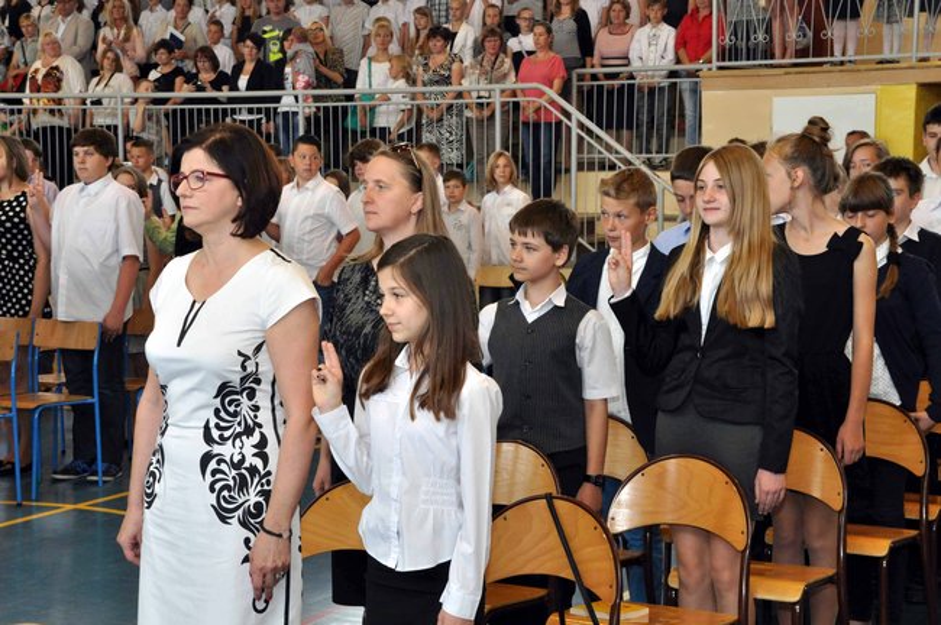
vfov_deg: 17.5
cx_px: 470
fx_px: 2037
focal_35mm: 78
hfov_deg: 26.0
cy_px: 312
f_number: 11
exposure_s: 1/60
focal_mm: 52
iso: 1000
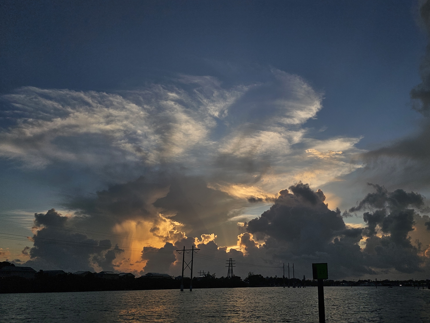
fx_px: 385
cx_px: 276
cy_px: 186
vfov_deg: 45.3
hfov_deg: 57.4
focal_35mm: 31
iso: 10
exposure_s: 1/1163
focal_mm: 6.3
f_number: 1.7
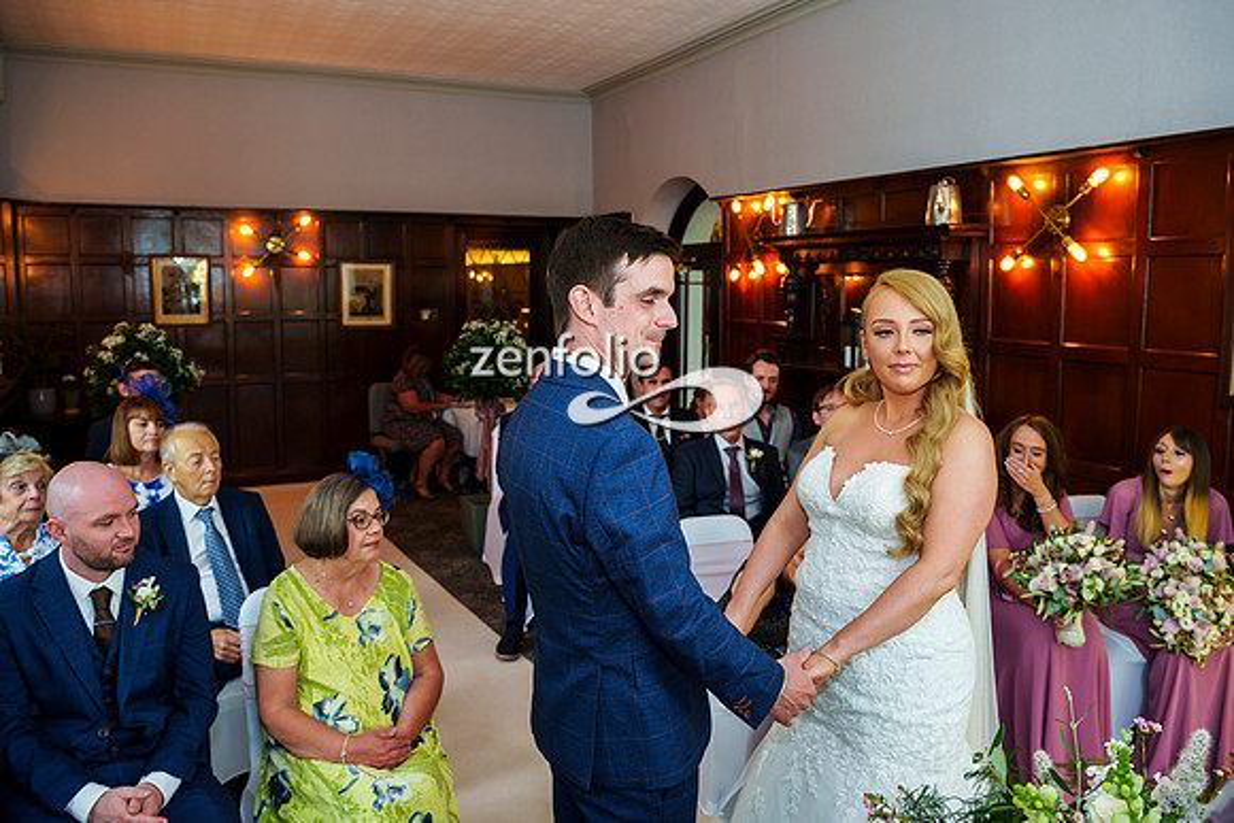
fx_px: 986
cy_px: 402
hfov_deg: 64.1
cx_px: 633
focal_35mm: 29
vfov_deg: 45.3
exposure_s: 1/60
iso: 640
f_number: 4.5
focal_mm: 28
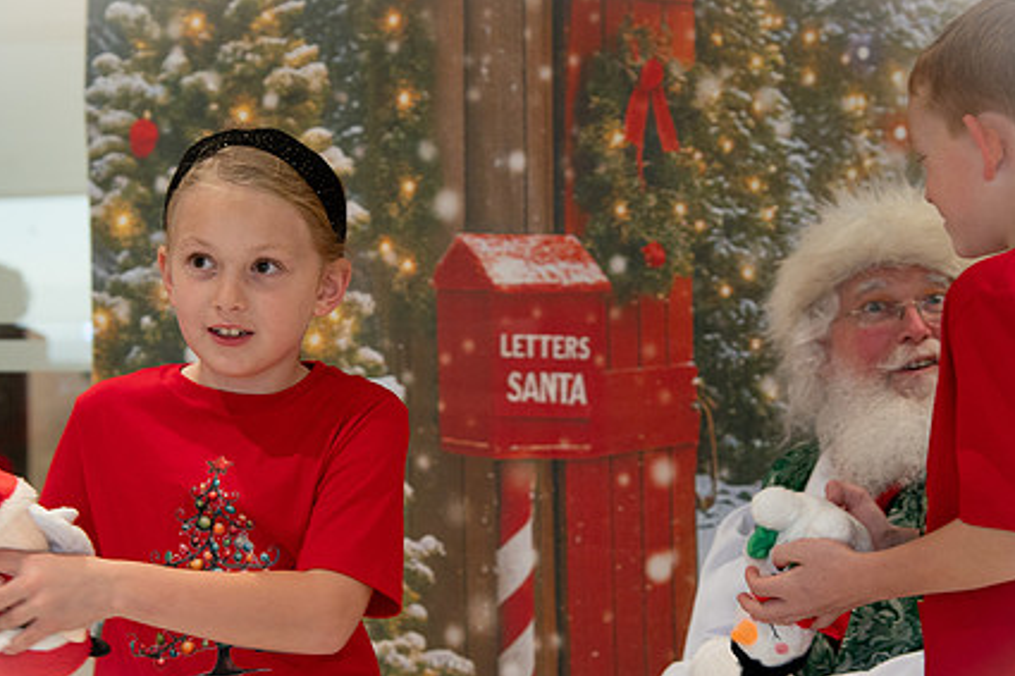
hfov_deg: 22.9
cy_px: 339
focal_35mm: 89
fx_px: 2508
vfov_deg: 15.3
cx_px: 444
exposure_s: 1/200
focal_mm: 55
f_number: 4.5
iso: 1250
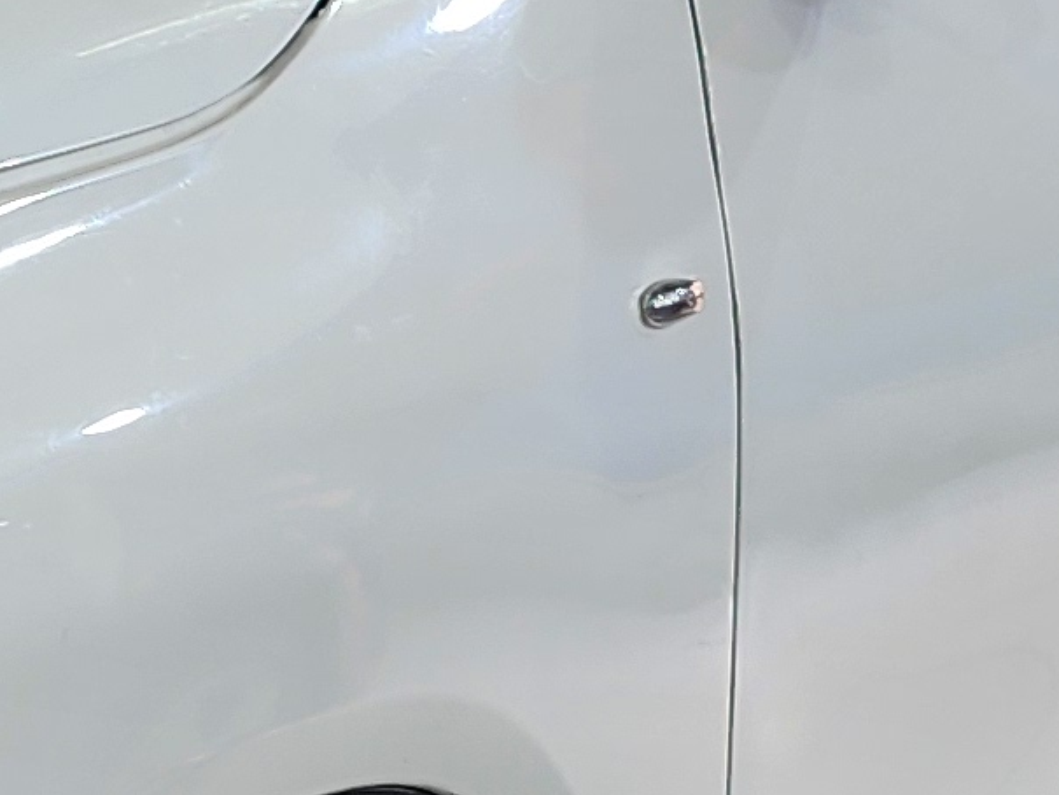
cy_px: 704
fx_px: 4651
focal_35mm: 152
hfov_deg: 12.4
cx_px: -455
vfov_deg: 9.7
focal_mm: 6.4
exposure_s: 1/100
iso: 50
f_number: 1.8
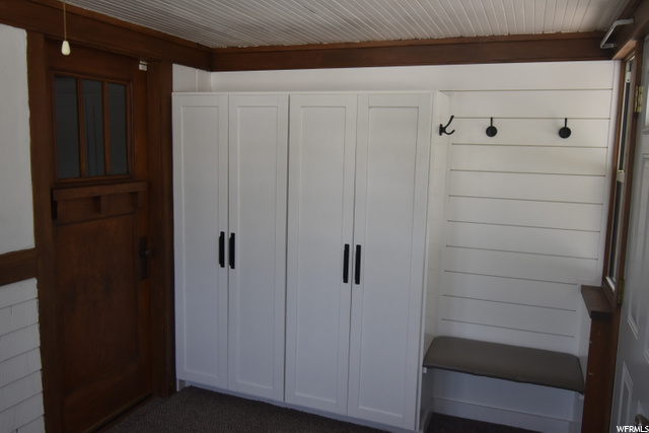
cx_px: 324
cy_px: 216
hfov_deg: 61.9
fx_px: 541
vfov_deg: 43.6
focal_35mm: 30
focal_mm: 20
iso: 720
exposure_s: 1/250
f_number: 5.6
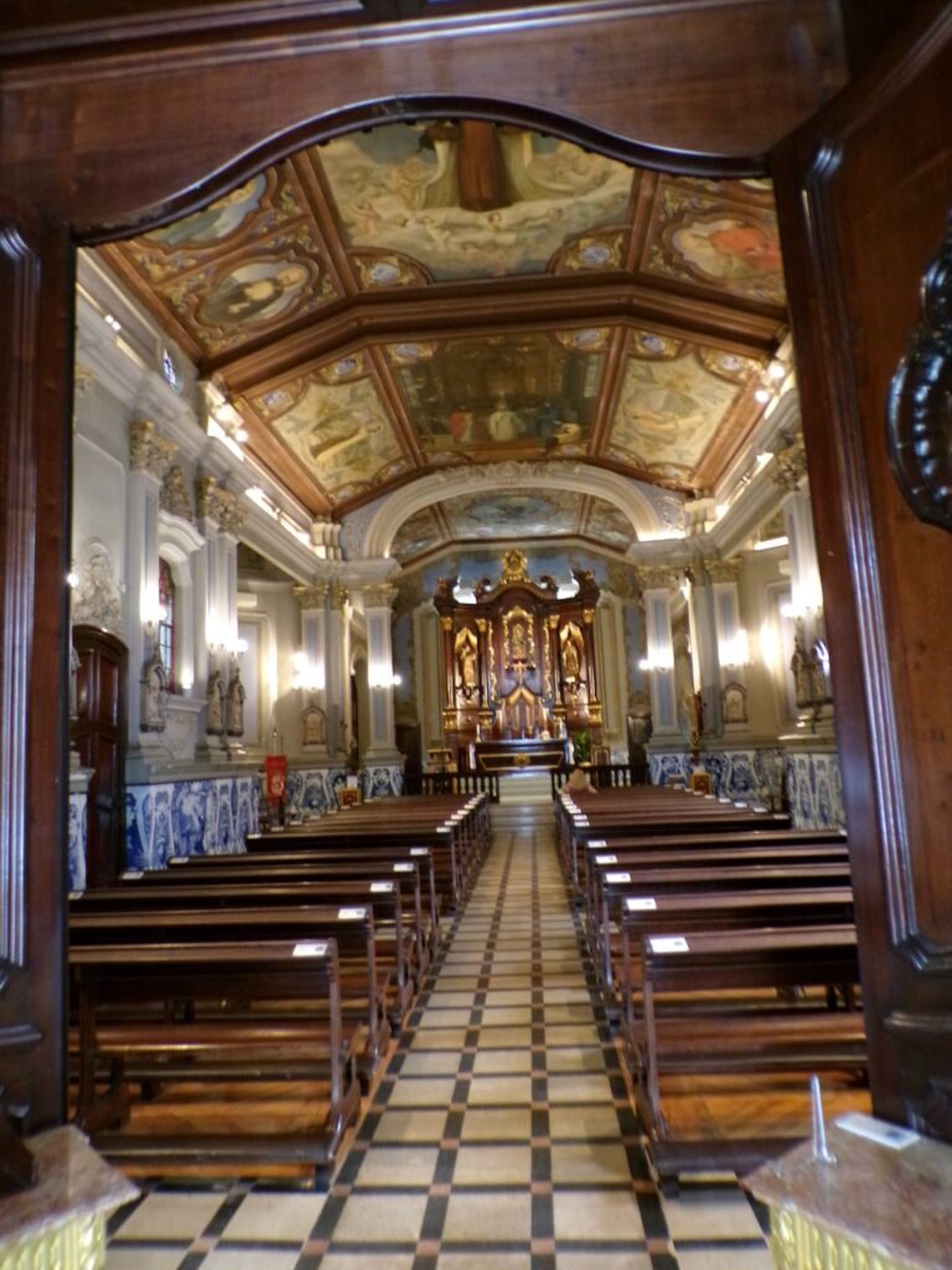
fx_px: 880
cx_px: 476
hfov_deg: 56.8
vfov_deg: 71.6
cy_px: 635
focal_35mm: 24
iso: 679
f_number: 3
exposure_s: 1/34
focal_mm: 4.3
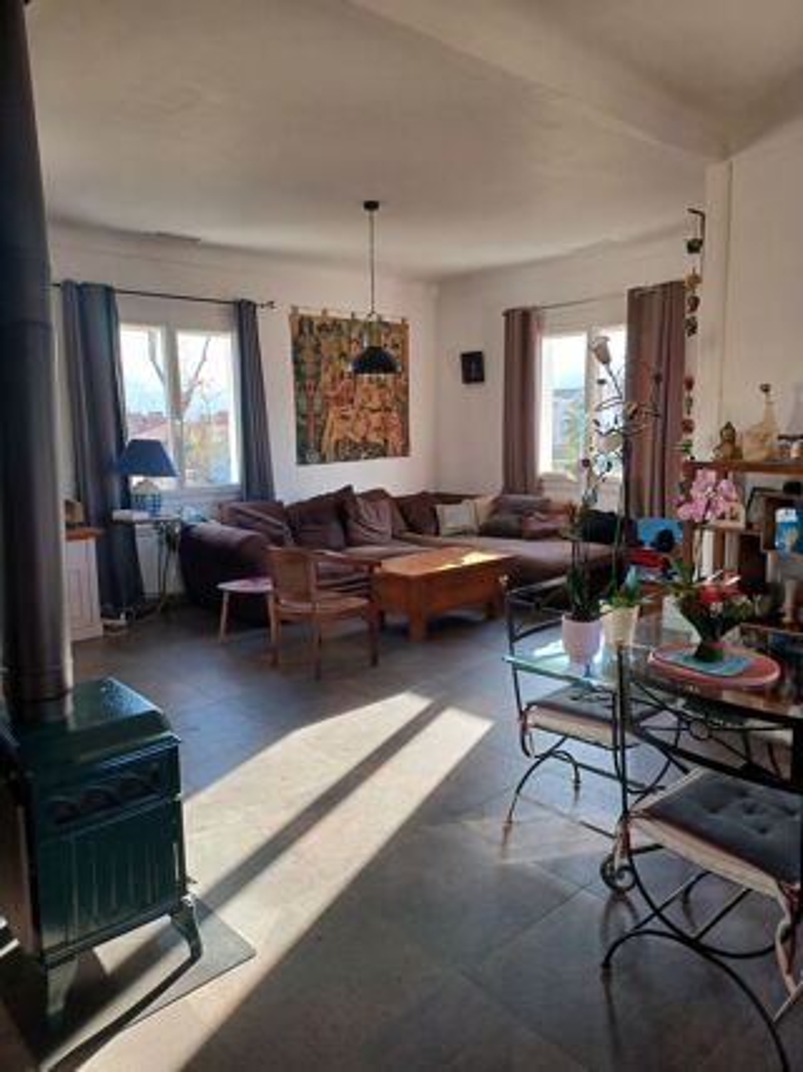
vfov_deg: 69.4
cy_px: 536
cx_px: 402
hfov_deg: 54.9
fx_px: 774
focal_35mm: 25
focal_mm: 4.6
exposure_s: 1/50
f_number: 1.8
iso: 64
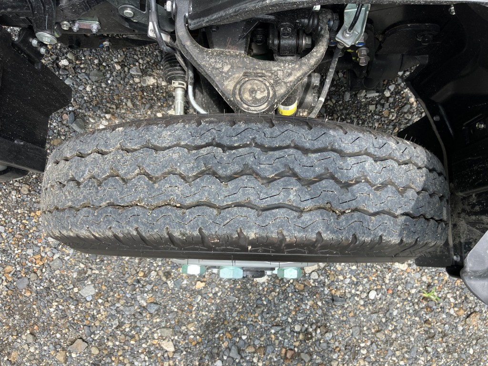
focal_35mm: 28
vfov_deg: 49.7
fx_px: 395
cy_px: 183
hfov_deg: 63.4
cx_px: 244
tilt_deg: -81.7
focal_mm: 3.99
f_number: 1.8
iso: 32
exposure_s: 1/615
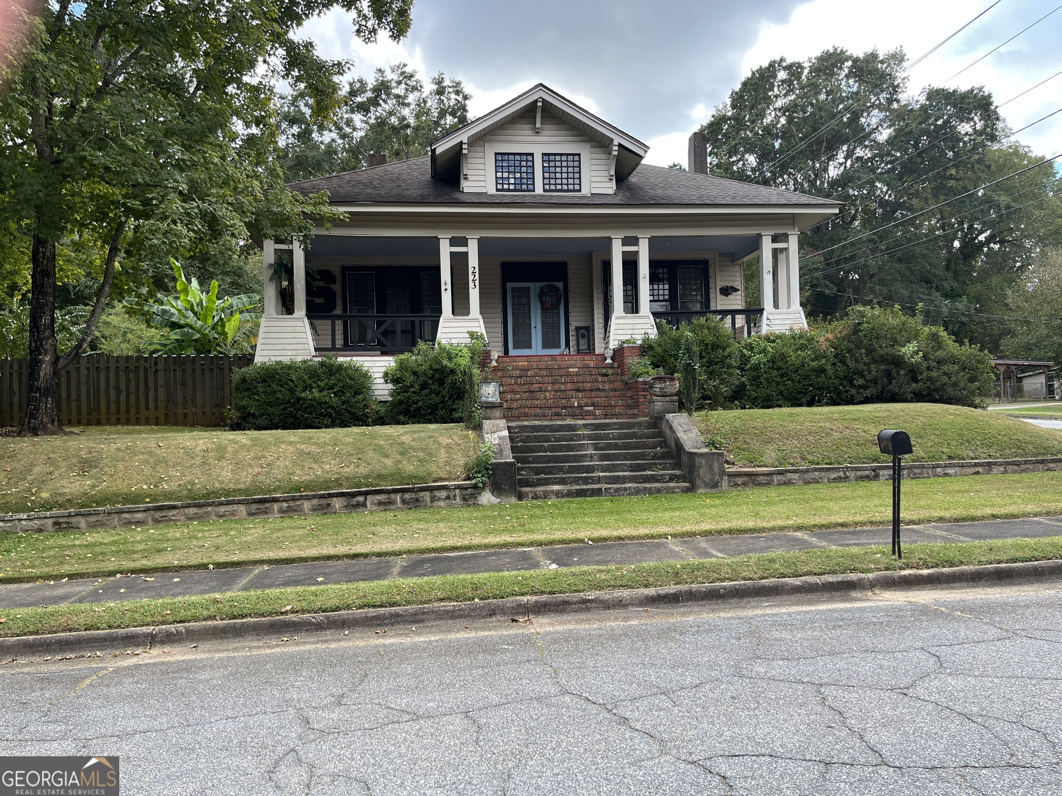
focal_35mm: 26
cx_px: 531
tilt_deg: +2.9
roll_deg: +1.3
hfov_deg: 67.3
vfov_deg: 53.1
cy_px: 398
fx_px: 798
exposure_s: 1/520
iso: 50
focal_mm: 5.1
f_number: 1.6
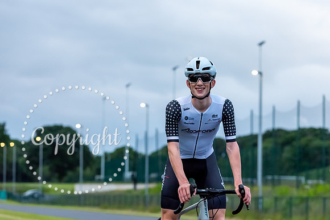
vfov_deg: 9.2
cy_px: 86
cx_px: 202
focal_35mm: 149
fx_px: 1367
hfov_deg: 13.8
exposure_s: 1/640
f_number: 5
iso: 6400
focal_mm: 122
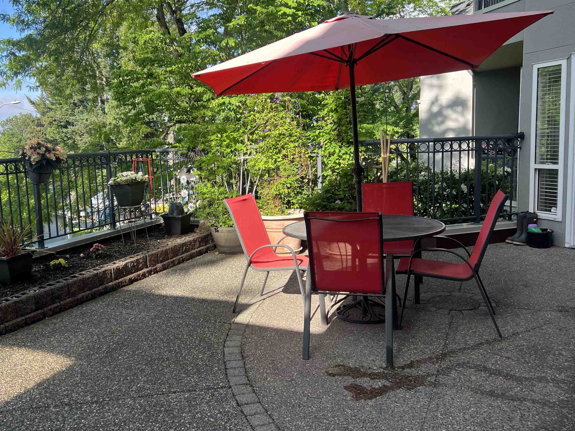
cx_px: 239
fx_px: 532
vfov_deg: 44.1
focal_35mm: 32
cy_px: 206
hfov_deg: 56.5
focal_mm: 5.7
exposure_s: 1/611
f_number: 1.5
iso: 50
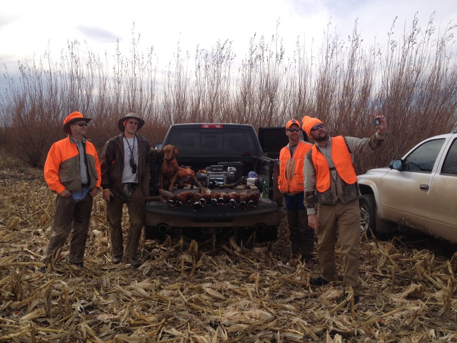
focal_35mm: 35
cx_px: 228
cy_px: 172
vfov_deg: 40.7
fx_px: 462
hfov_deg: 52.6
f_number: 2.4
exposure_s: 1/1200
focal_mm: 4.28
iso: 50
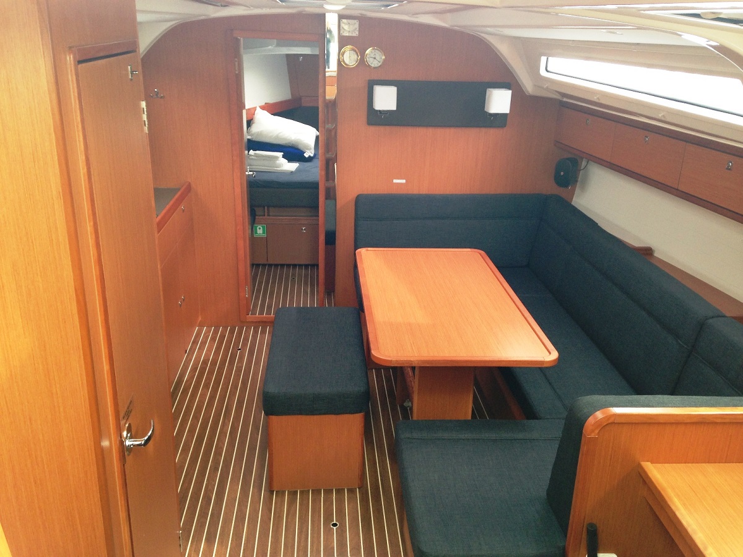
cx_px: 372
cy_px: 278
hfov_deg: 55.4
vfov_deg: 42.9
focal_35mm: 33
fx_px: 708
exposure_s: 1/20
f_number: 2.4
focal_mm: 4.12
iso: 64
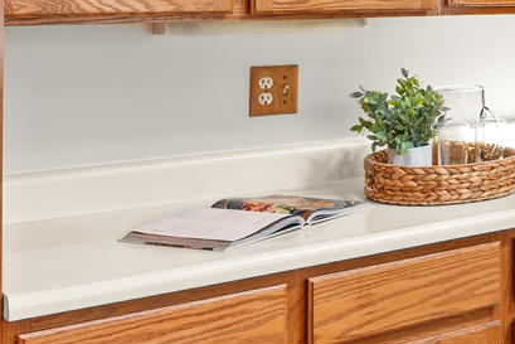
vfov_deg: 18.5
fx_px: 1002
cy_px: -62
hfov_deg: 23.3
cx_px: 767
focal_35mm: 70
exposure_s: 1/15
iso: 400
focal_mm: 14
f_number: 7.1
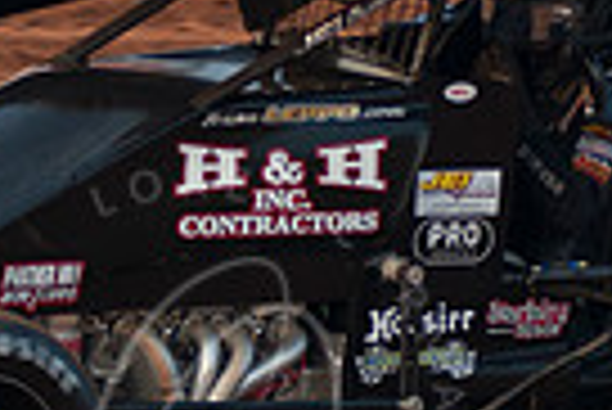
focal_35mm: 606
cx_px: 194
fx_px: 10313
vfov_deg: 2.3
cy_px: 18
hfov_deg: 3.4
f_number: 3.5
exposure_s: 1/400
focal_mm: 95
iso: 250
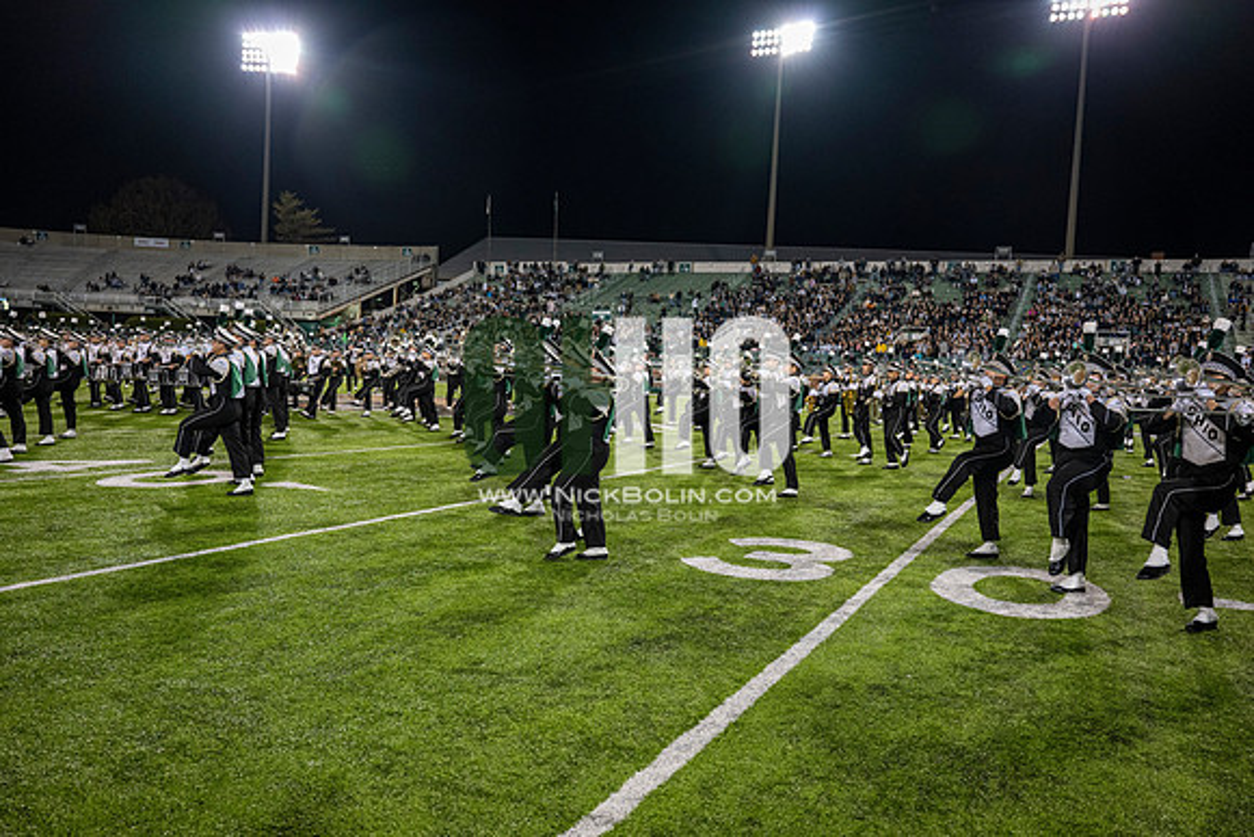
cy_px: 418
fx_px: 976
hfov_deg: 65.5
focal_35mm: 28
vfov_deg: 46.4
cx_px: 627
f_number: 3.2
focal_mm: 28
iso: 1250
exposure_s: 1/500
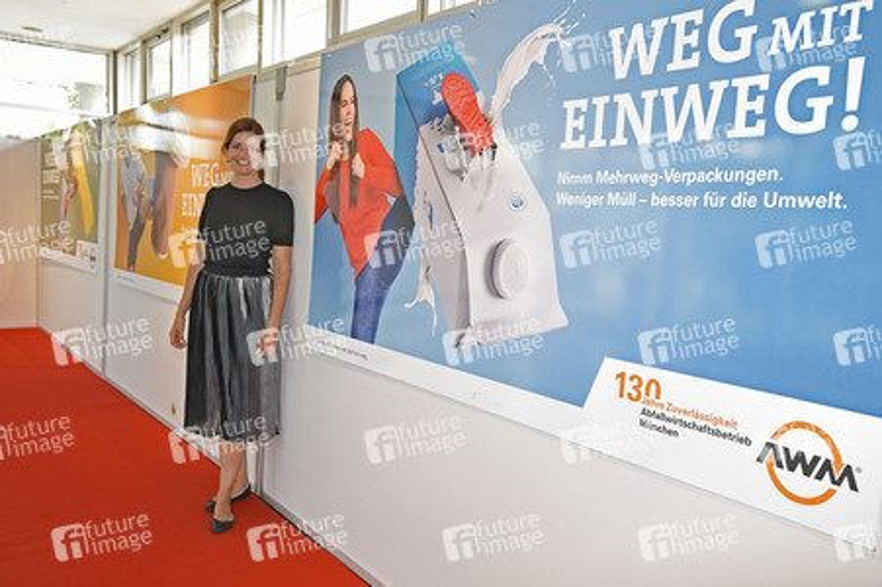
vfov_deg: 42.3
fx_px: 759
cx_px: 441
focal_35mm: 31
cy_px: 294
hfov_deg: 60.3
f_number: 6.3
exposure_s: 1/80
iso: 1250
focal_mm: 31
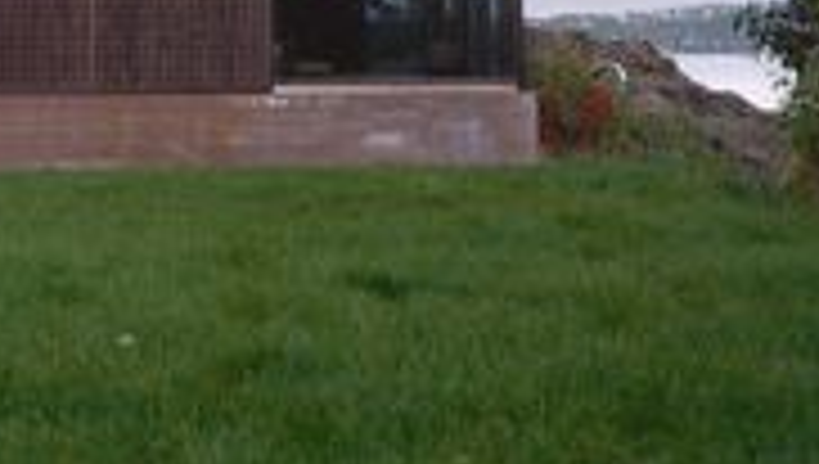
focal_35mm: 91
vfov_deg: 12.9
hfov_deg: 22.1
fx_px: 1979
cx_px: -90
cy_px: -124
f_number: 6.4
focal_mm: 24.3
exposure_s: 1/8
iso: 125
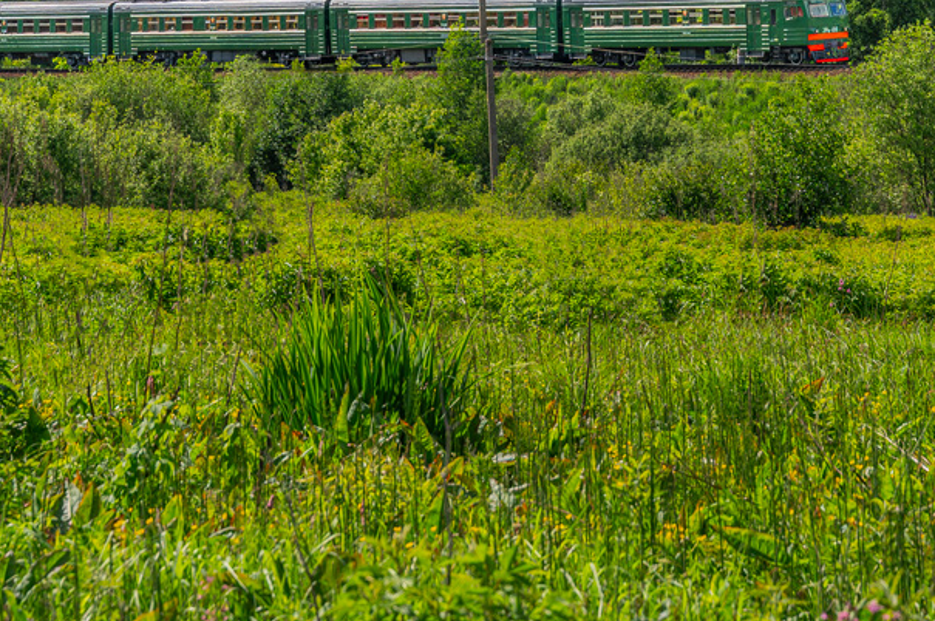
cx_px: 439
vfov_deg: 7.3
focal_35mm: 186
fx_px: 4826
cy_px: -148
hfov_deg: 11.1
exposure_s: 1/1000
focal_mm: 75
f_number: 7.1
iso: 200
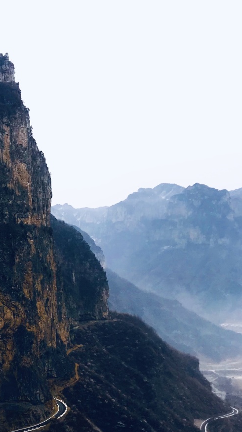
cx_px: 31
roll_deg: +1.4
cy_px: 273
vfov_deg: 47.9
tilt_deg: -1.4
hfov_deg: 27.5
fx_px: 479
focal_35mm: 42
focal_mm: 3.99
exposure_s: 1/2083
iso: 20
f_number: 1.8
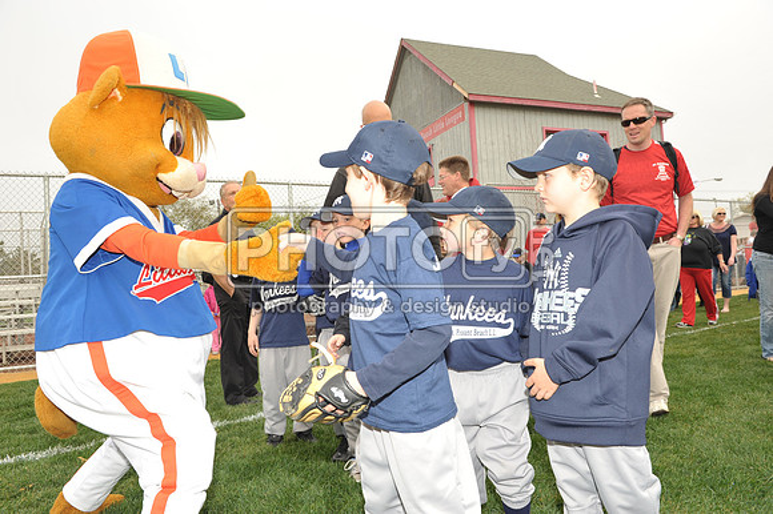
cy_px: 257
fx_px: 515
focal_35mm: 24
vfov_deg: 53.1
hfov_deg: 73.8
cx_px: 386
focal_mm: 24
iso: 400
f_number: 8
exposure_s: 1/250
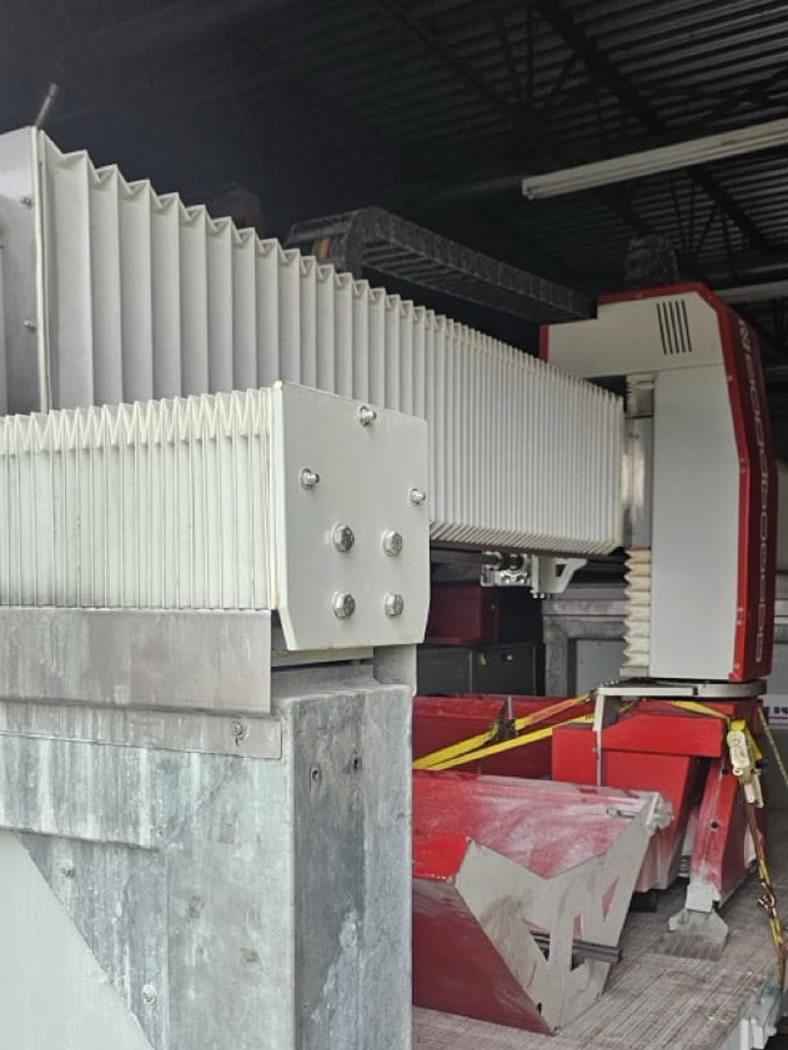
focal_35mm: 35
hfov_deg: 40.5
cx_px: 482
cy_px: 667
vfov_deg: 52.0
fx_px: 1062
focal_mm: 6.3
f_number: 1.7
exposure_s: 1/180
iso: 200
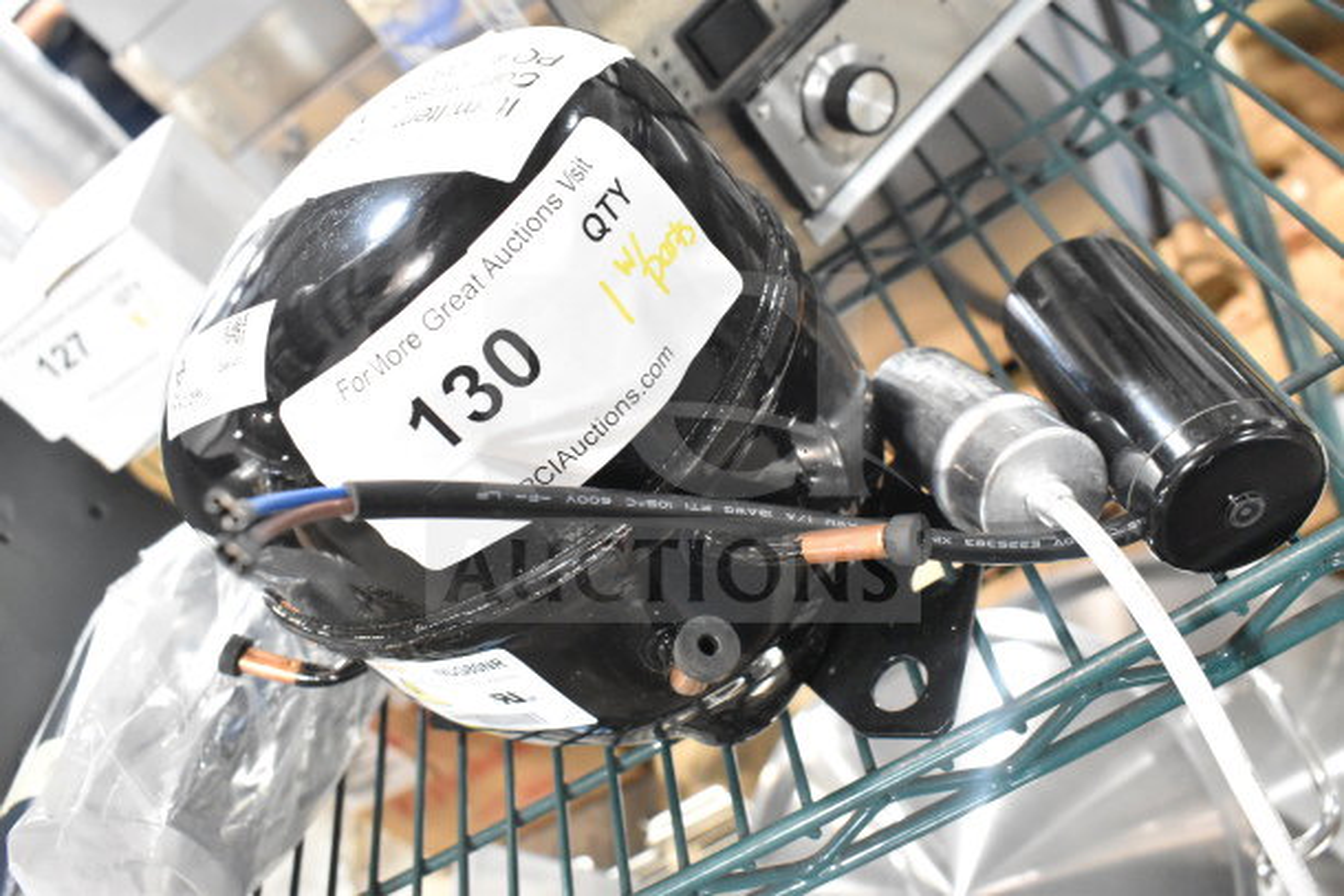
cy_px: 448
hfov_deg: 59.5
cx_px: 672
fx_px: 1176
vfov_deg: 41.7
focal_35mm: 32
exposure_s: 1/160
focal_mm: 21
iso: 6400
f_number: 6.3
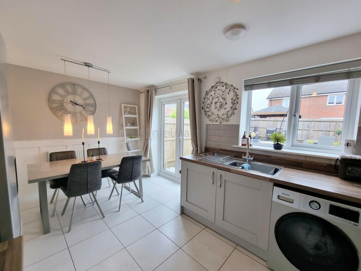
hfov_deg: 106.2
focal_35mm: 13
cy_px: 136
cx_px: 180
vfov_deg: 89.9
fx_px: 136
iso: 64
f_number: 2.2
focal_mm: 2.2
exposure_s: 1/100
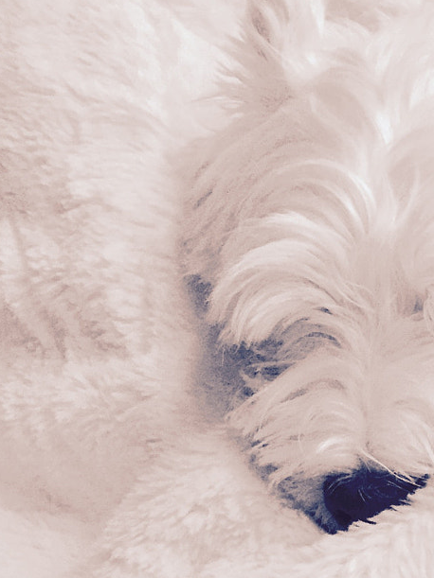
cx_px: 510
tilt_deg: -45.5
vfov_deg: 24.1
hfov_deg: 18.4
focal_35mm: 76
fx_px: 1271
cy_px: 624
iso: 250
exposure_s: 1/17
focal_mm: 4.15
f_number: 2.2
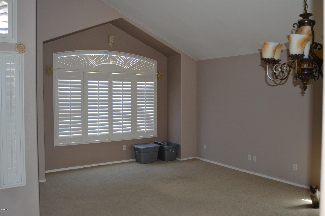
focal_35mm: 30
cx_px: 162
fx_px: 271
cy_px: 108
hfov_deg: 62.0
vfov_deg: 43.5
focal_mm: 20
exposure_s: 1/60
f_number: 3.5
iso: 450
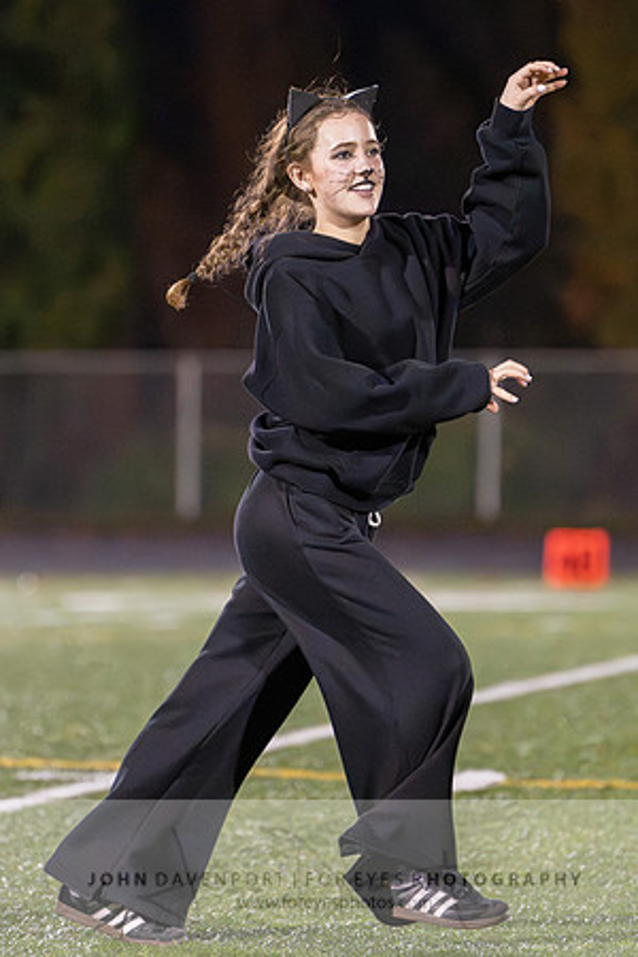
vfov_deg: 6.9
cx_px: 251
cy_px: 400
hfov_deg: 4.6
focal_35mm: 301
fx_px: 7991
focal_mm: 170
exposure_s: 1/1000
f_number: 2.8
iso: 25600
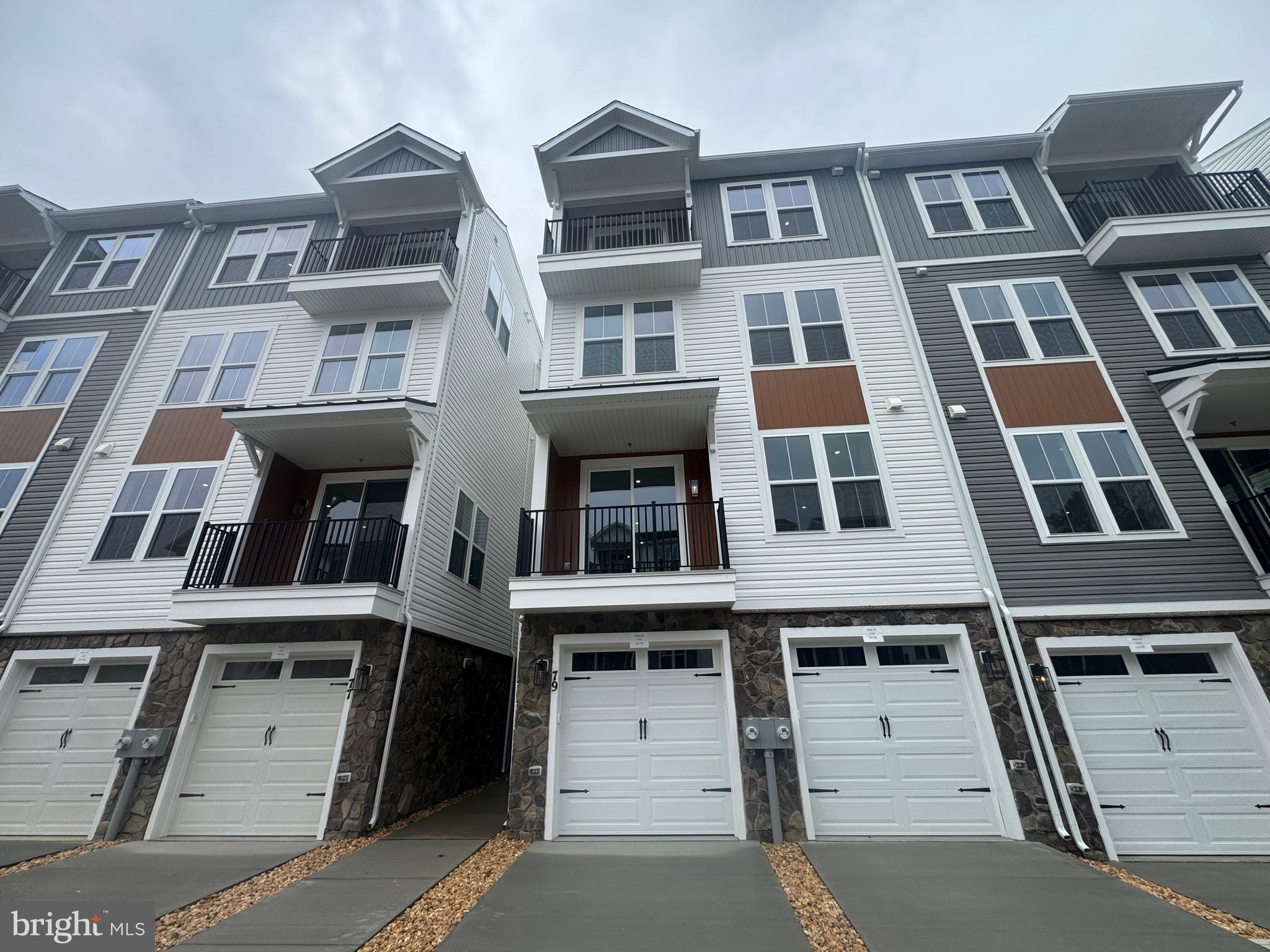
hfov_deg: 102.1
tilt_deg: +25.5
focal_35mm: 14
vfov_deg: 85.7
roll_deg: -0.1
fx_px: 514
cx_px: 635
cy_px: 476
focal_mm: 2.22
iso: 50
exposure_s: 1/2273
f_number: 2.2
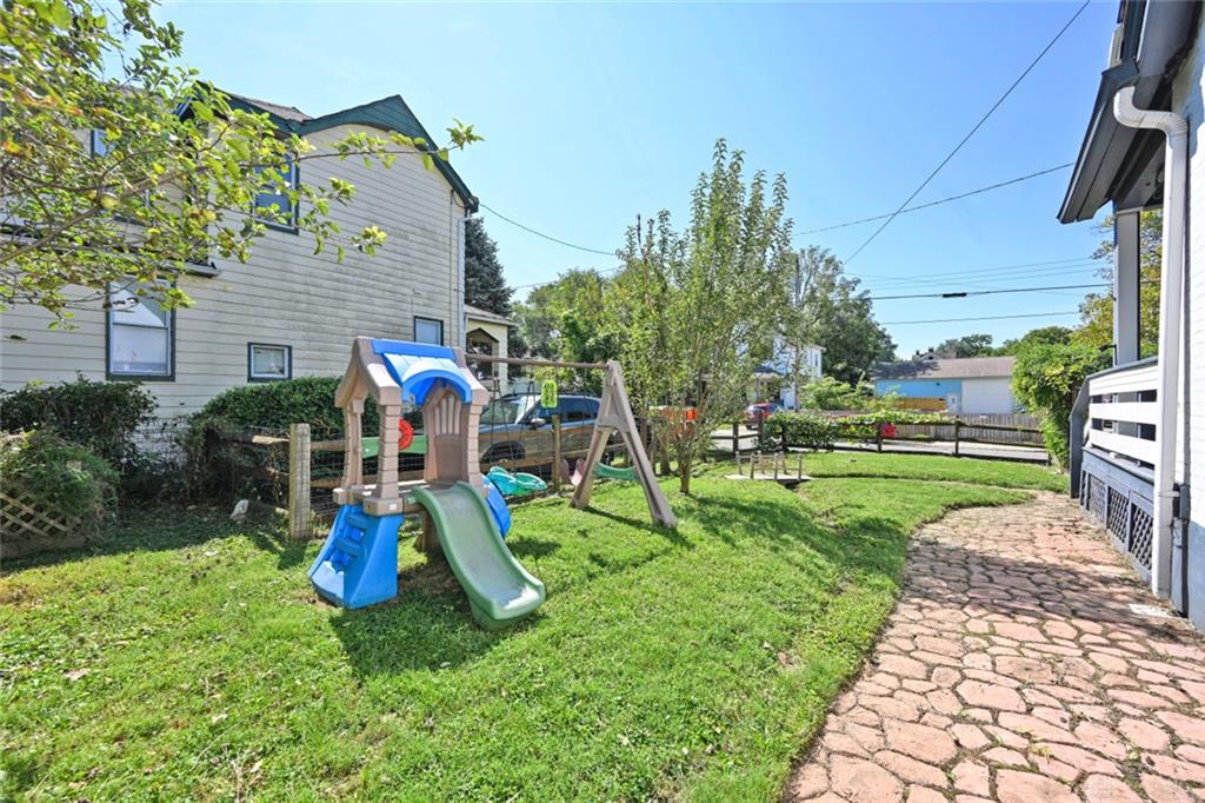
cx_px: 602
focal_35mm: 14
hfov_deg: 104.3
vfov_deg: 81.2
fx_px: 468
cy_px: 402
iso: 100
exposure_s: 1/320
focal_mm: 14
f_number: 6.3
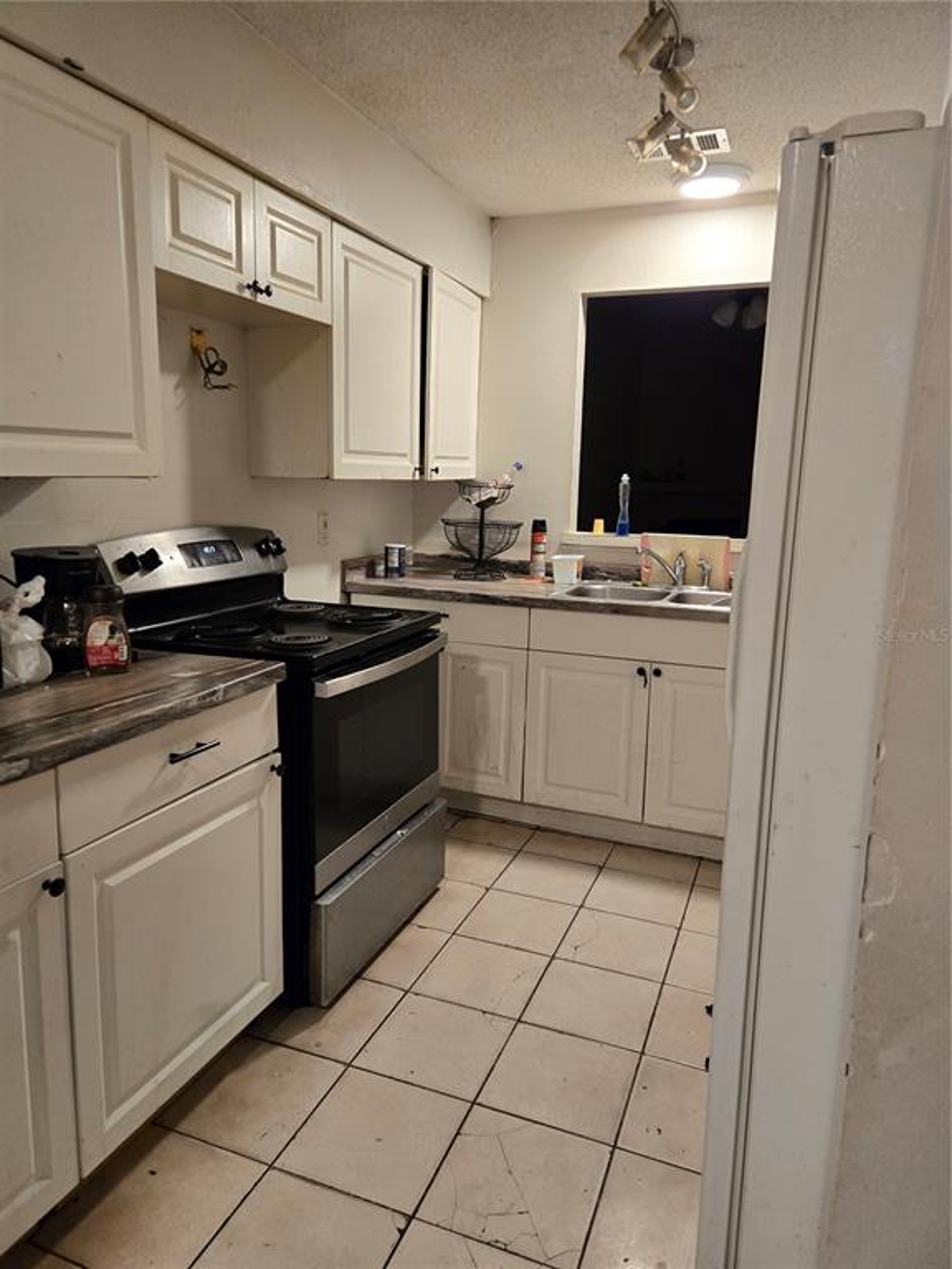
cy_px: 634
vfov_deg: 73.9
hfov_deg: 58.9
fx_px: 843
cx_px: 476
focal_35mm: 23
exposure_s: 1/120
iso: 400
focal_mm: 5.4
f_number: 1.8
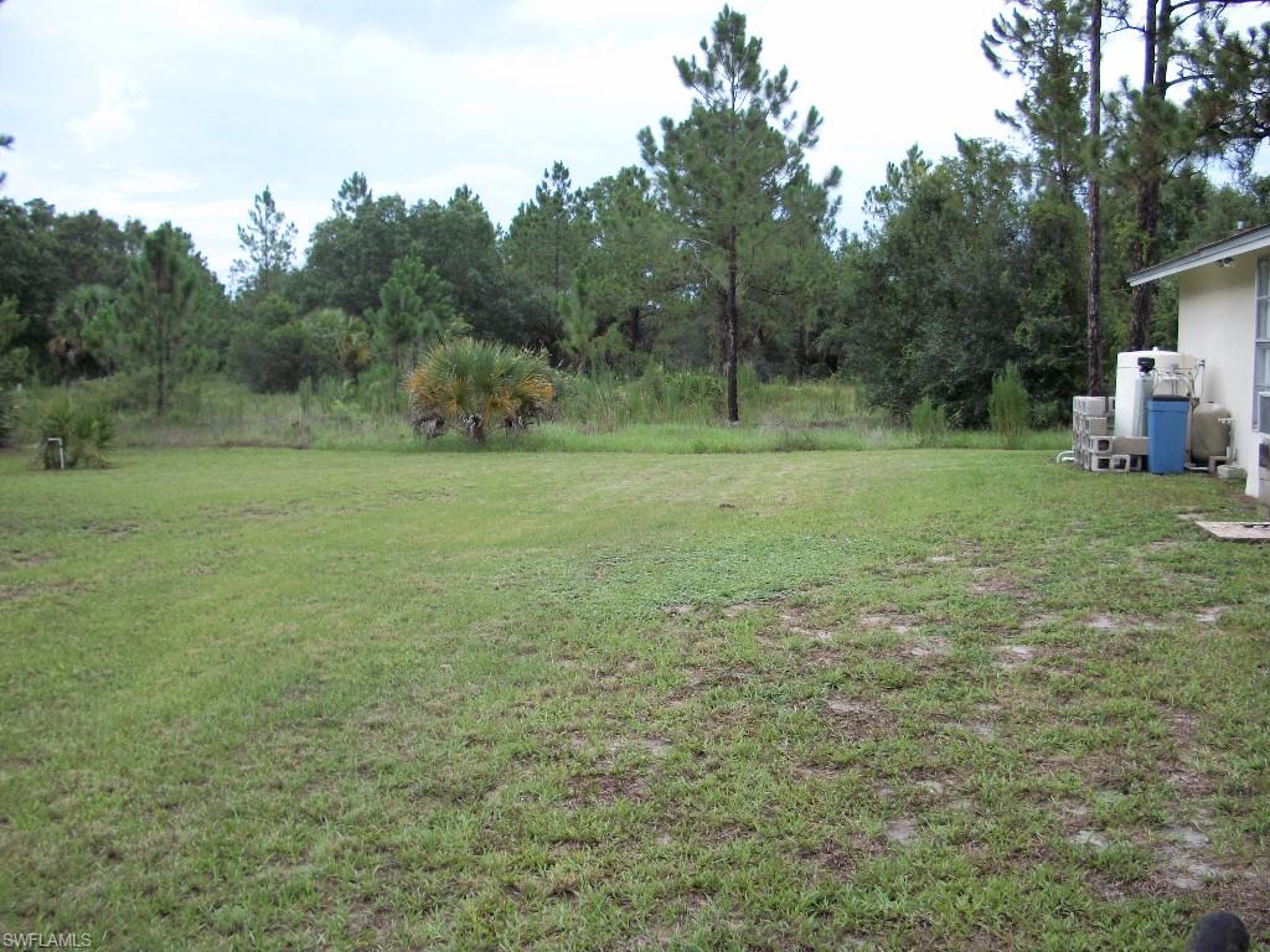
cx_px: 635
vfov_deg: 40.7
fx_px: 1284
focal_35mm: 35
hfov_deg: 52.6
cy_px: 476
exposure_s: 1/250
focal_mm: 6.3
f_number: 3.1
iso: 80
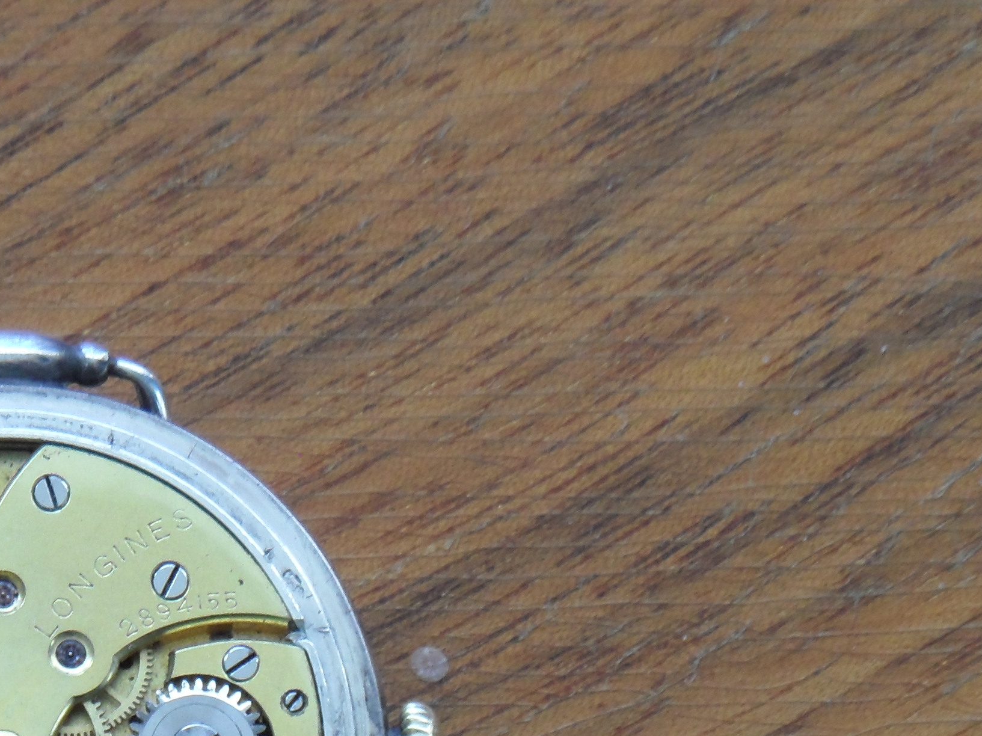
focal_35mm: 196
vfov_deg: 7.5
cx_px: 14
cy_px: 738
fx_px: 5559
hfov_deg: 10.0
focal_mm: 13.2
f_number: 4.2
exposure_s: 1/45
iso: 160
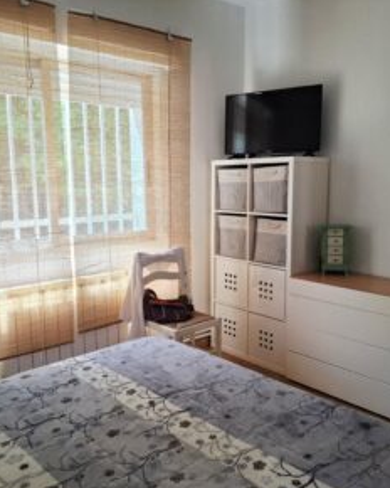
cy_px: 246
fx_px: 447
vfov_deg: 57.2
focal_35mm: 31
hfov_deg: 47.1
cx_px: 195
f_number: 1.8
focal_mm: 5.54
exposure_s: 1/100
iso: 64
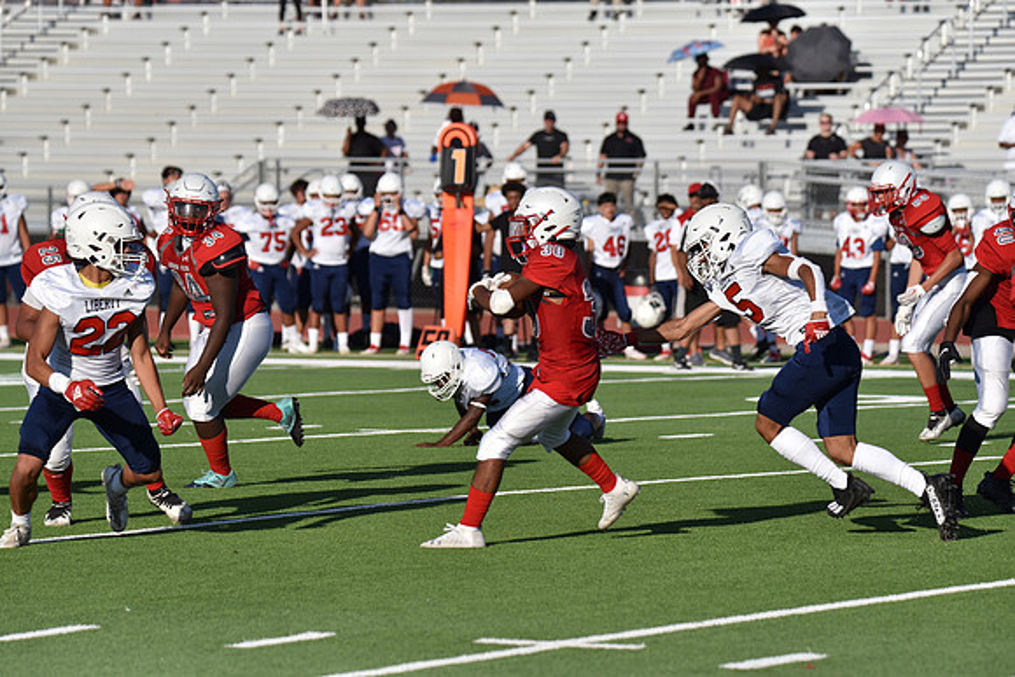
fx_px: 6768
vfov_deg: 5.7
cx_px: 508
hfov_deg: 8.6
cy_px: 338
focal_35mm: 240
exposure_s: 1/4000
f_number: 5.6
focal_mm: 240
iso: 450
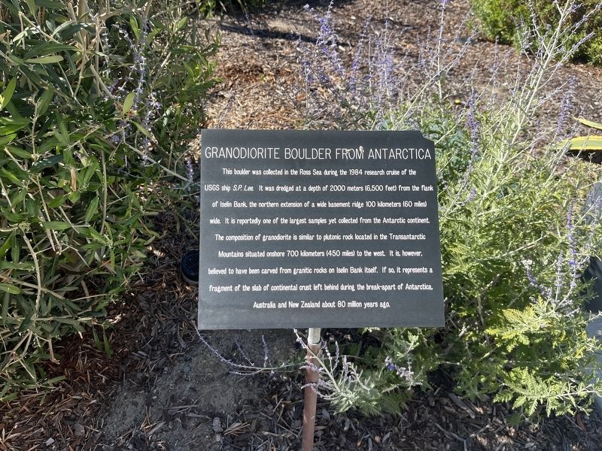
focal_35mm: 26
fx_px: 452
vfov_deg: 53.1
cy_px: 226
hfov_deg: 67.3
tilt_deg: -44.5
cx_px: 301
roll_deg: -4.1
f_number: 1.6
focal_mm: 5.1
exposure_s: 1/1009
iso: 50
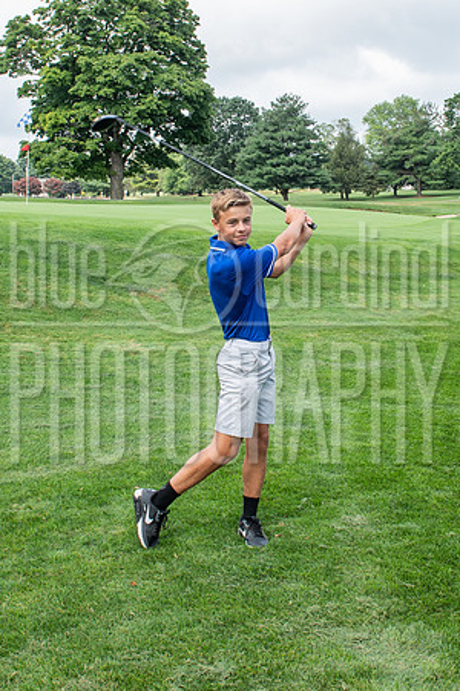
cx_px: 274
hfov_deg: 27.0
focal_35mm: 50
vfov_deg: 39.6
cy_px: 281
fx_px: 955
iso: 400
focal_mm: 24
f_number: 8
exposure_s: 1/200
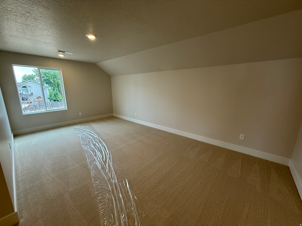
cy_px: 113
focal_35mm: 14
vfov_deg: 85.7
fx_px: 122
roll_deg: +0.2
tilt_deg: -12.2
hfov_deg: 102.1
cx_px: 151
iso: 125
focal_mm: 2.22
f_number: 2.2
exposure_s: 1/120
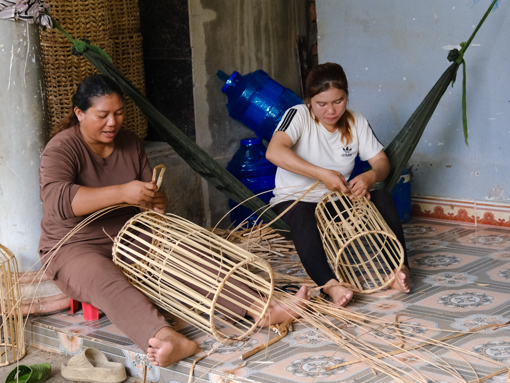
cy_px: 191
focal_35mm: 68
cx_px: 237
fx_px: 1002
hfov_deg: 28.6
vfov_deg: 21.6
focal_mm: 41.1
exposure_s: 1/125
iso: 2500
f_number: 4
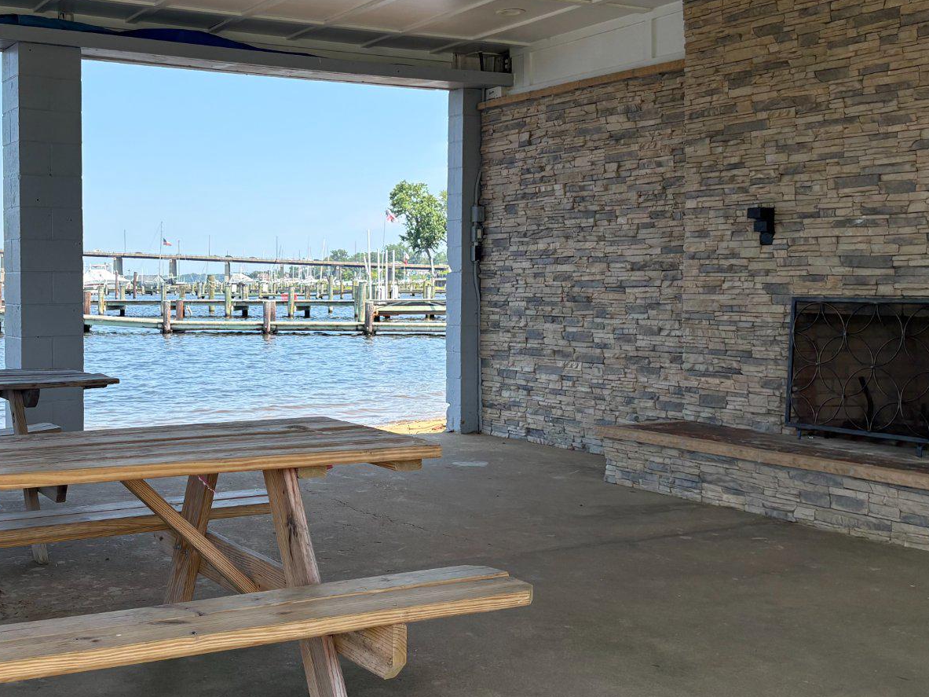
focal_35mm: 45
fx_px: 1208
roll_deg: +0.1
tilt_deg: -1.2
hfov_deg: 41.3
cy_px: 310
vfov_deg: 32.1
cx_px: 280
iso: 50
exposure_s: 1/1451
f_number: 1.6
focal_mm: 5.96
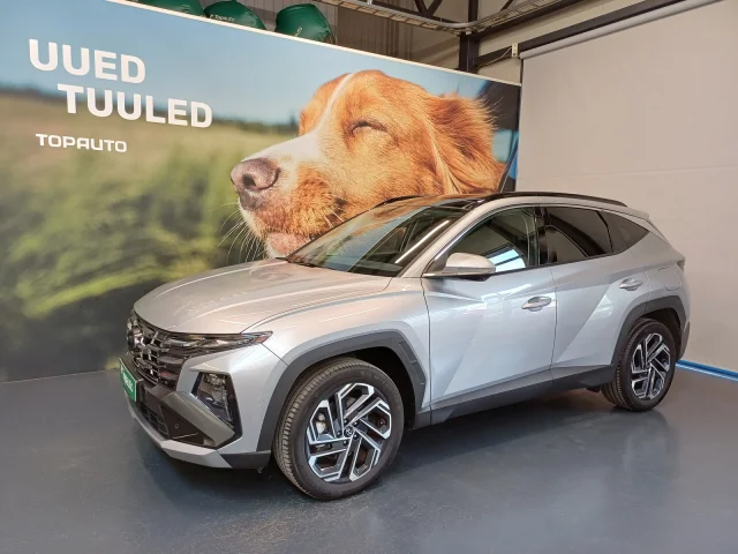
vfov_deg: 54.9
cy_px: 277
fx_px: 533
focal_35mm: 25
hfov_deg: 69.4
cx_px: 369
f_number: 1.8
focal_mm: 4.65
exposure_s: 1/50
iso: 160
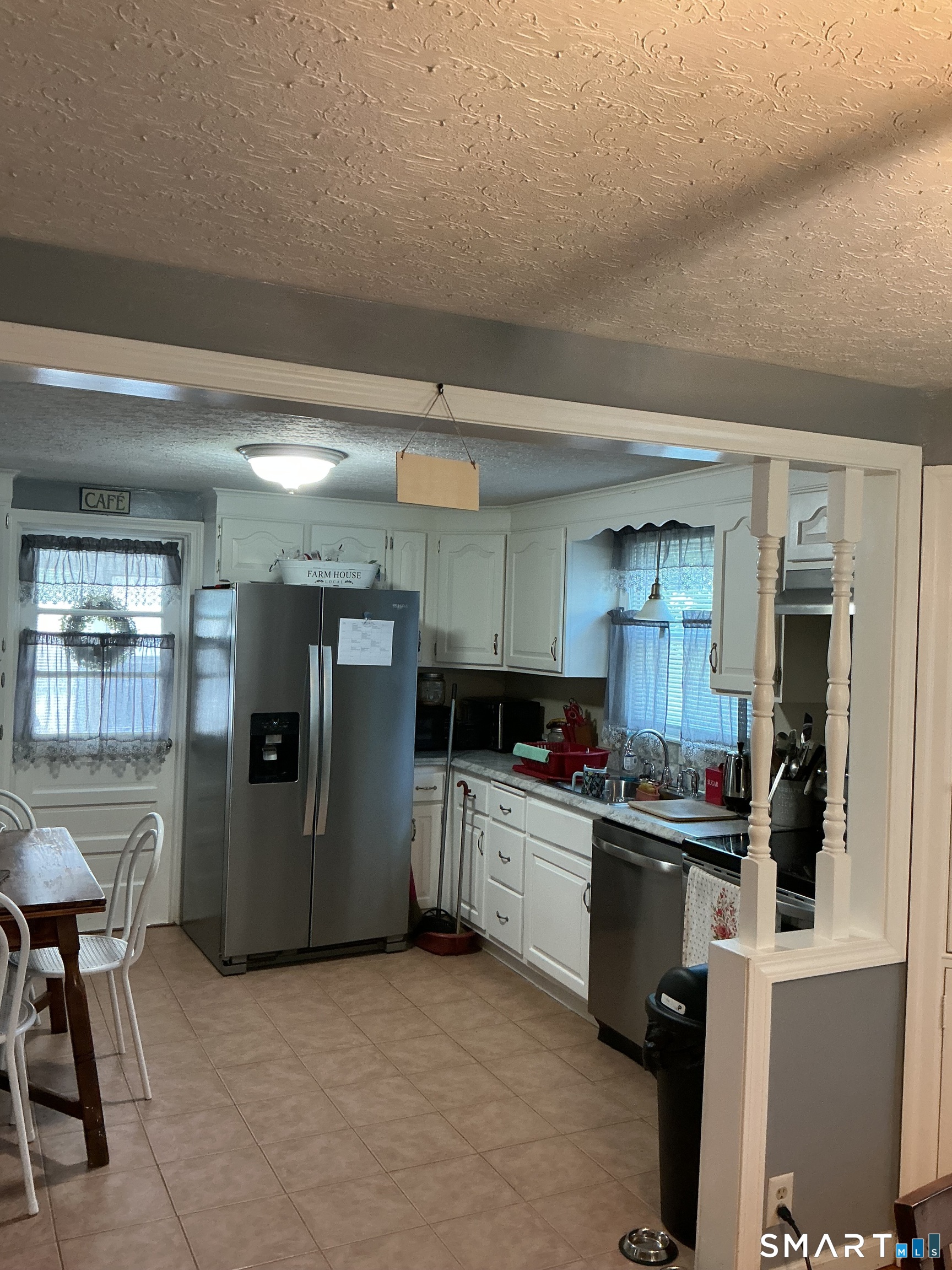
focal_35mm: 29
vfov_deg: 61.7
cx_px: 476
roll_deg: -1.9
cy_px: 635
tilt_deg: -1.4
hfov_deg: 48.2
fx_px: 1063
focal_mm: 3
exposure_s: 1/60
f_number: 1.8
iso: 160
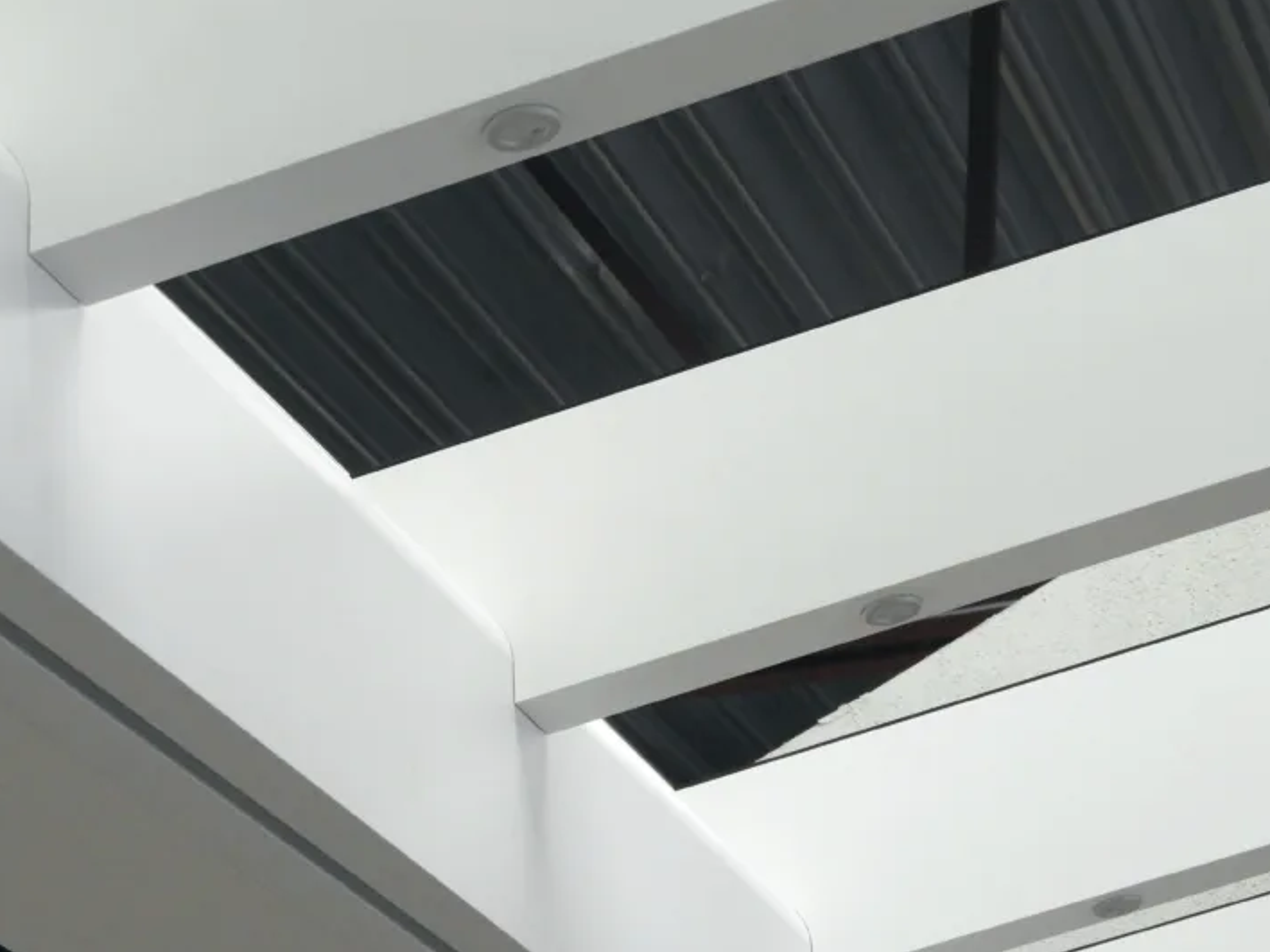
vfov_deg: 12.0
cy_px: 486
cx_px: 709
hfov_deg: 16.0
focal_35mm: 123
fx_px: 4513
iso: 400
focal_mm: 15.2
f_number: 4.5
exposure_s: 1/50
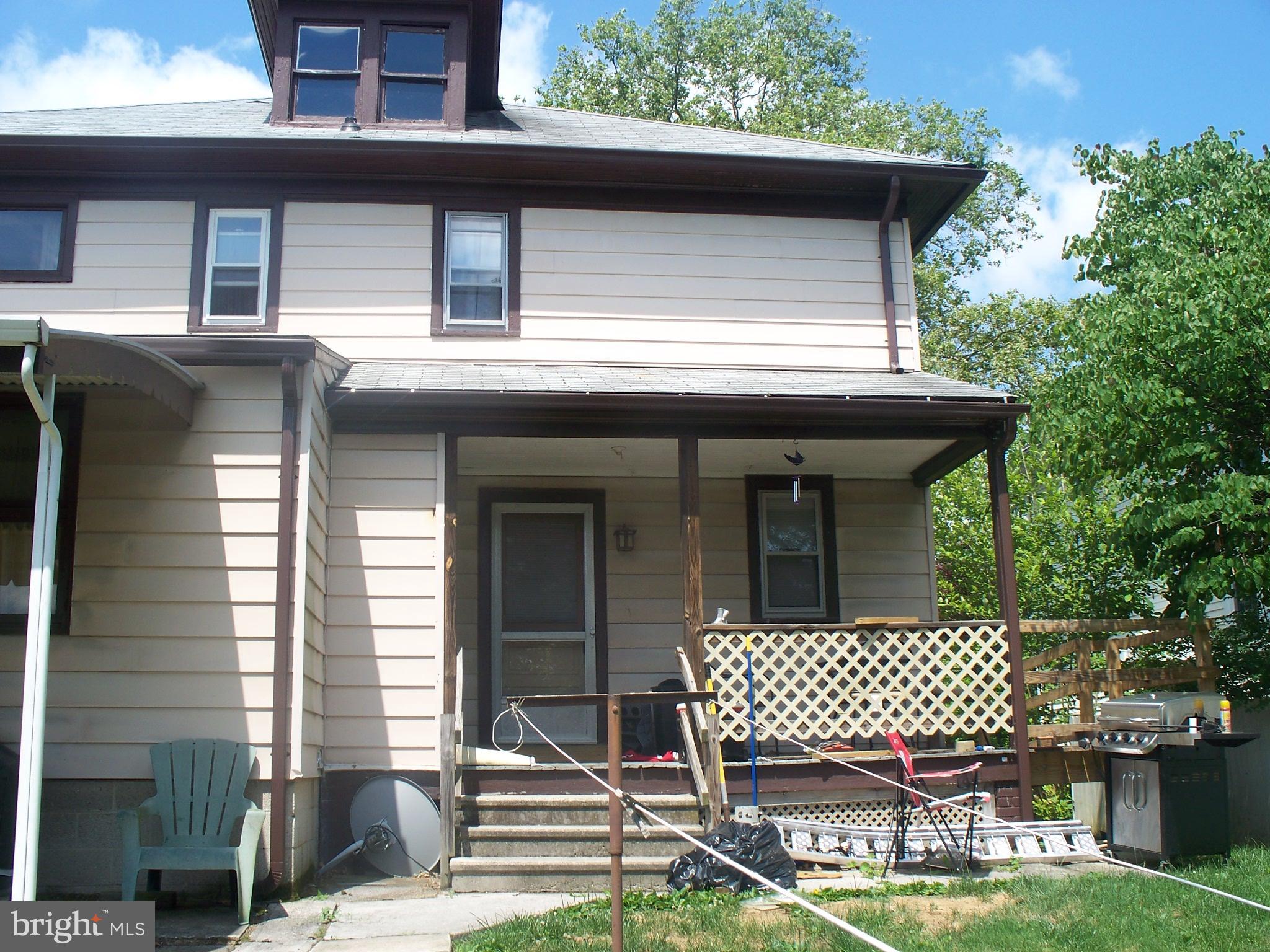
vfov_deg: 39.7
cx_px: 635
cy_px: 476
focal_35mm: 36
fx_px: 1321
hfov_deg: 51.4
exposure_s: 1/250
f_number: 5
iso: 80
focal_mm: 7.54
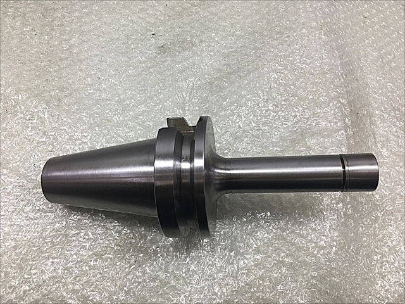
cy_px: 152
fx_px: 339
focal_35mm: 29
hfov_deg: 61.7
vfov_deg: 48.2
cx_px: 202
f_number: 2.2
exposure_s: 1/120
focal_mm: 4.15
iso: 32
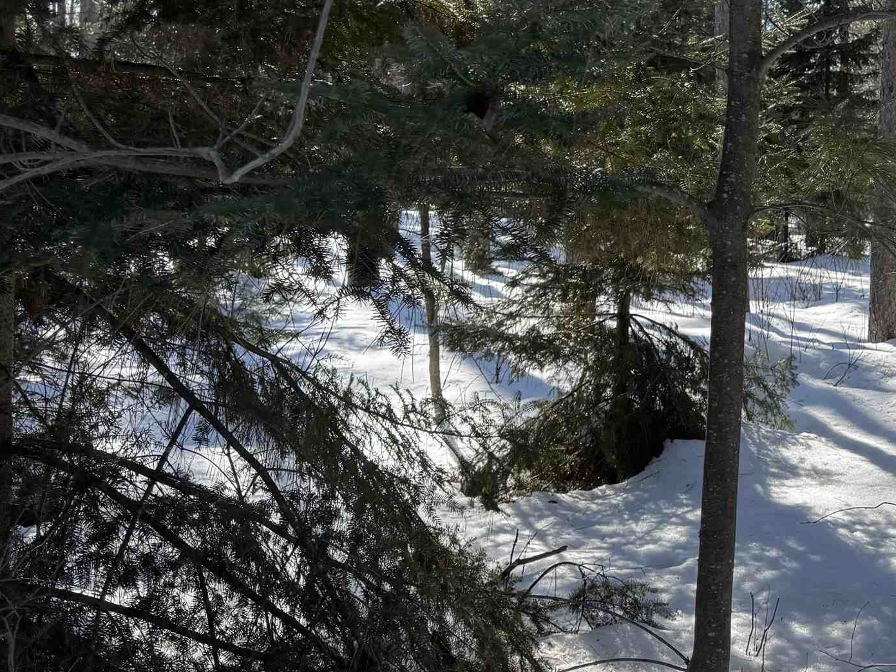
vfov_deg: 27.3
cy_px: 206
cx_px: 945
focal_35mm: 53
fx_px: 1372
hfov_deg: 32.5
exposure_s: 1/1767
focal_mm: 6.76
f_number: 1.78
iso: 80
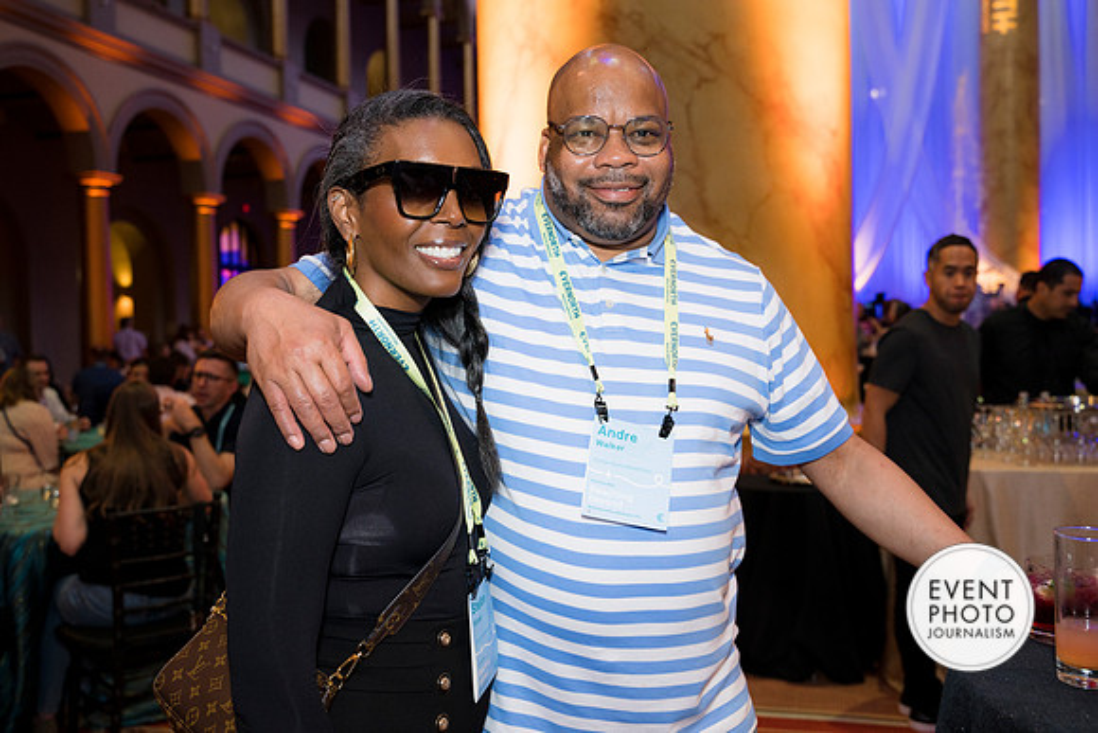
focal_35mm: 36
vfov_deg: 37.4
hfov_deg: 53.7
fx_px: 1084
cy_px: 366
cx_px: 549
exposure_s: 1/100
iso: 800
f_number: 4
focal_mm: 35
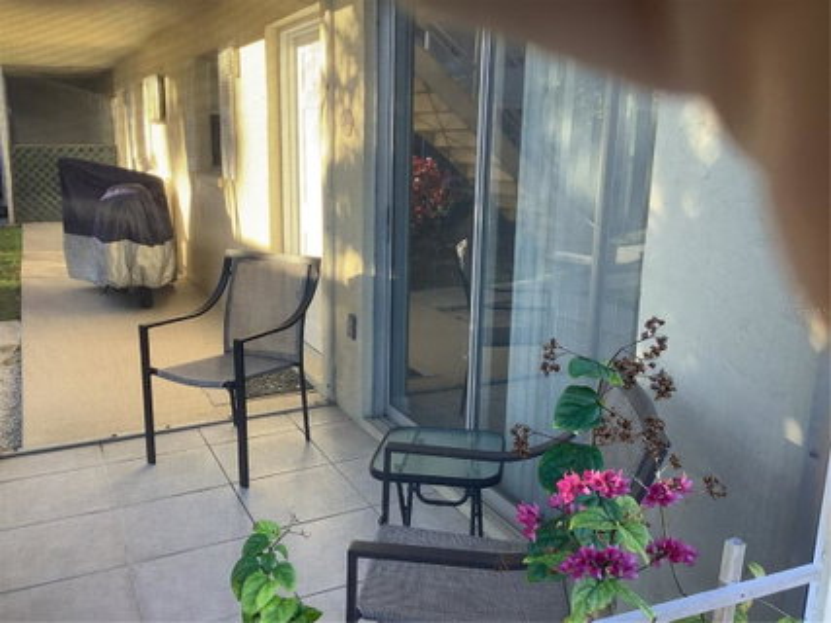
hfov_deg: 58.4
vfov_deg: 45.4
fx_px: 744
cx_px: 416
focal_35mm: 31
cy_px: 312
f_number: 2.4
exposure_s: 1/120
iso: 64
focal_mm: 3.3
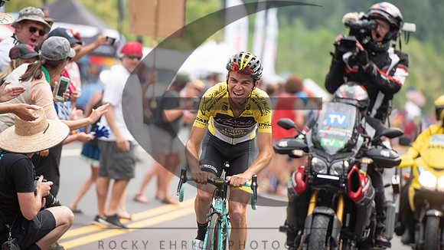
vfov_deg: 5.4
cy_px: 119
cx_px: 223
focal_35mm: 223
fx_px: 2622
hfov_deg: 9.7
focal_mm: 200
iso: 200
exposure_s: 1/1000
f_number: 4
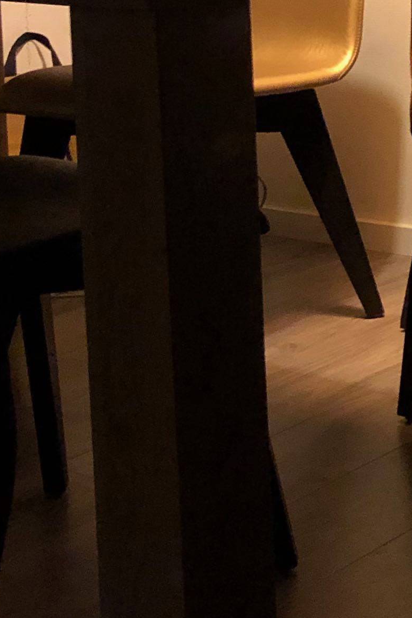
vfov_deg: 19.6
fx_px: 1716
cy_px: -43
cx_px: 763
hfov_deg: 12.4
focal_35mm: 100
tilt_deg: -5.3
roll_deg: +0.7
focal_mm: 4
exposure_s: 1/5
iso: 100
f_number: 1.8
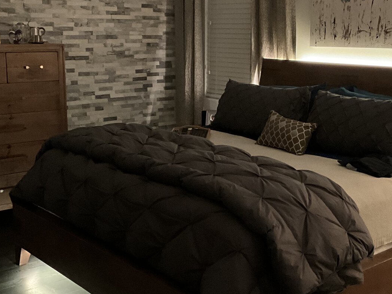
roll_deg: -1.2
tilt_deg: -11.5
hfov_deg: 36.1
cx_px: 222
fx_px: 600
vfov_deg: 27.5
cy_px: 141
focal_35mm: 53
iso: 320
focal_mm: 3
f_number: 1.8
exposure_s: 1/40
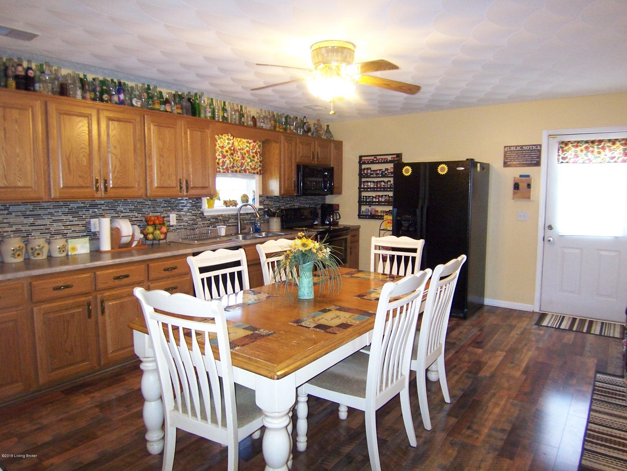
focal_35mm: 23
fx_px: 417
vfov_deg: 58.9
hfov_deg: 73.9
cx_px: 314
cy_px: 236
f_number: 2.8
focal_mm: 3.8
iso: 200
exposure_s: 1/30
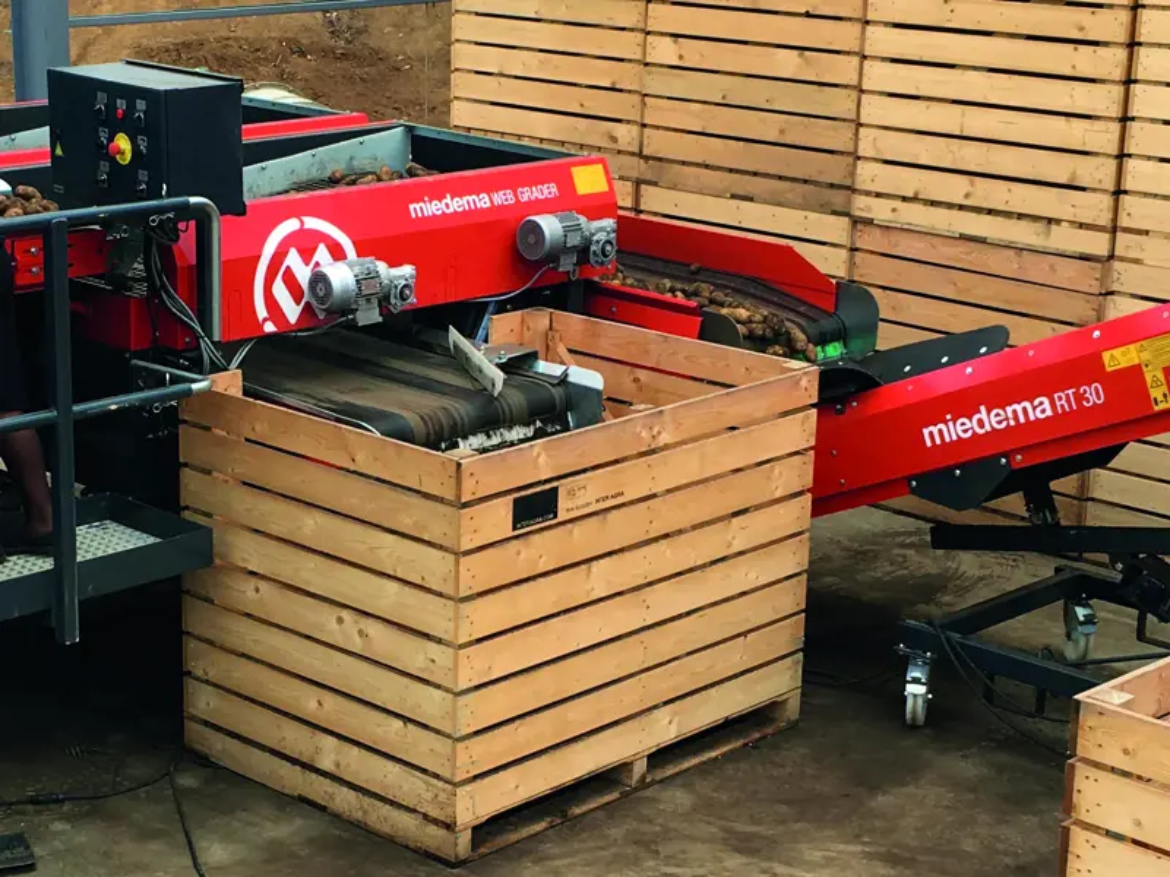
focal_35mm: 29
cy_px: 438
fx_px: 980
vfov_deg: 48.2
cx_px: 585
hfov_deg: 61.7
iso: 25
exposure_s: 1/591
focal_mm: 4.15
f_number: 2.2
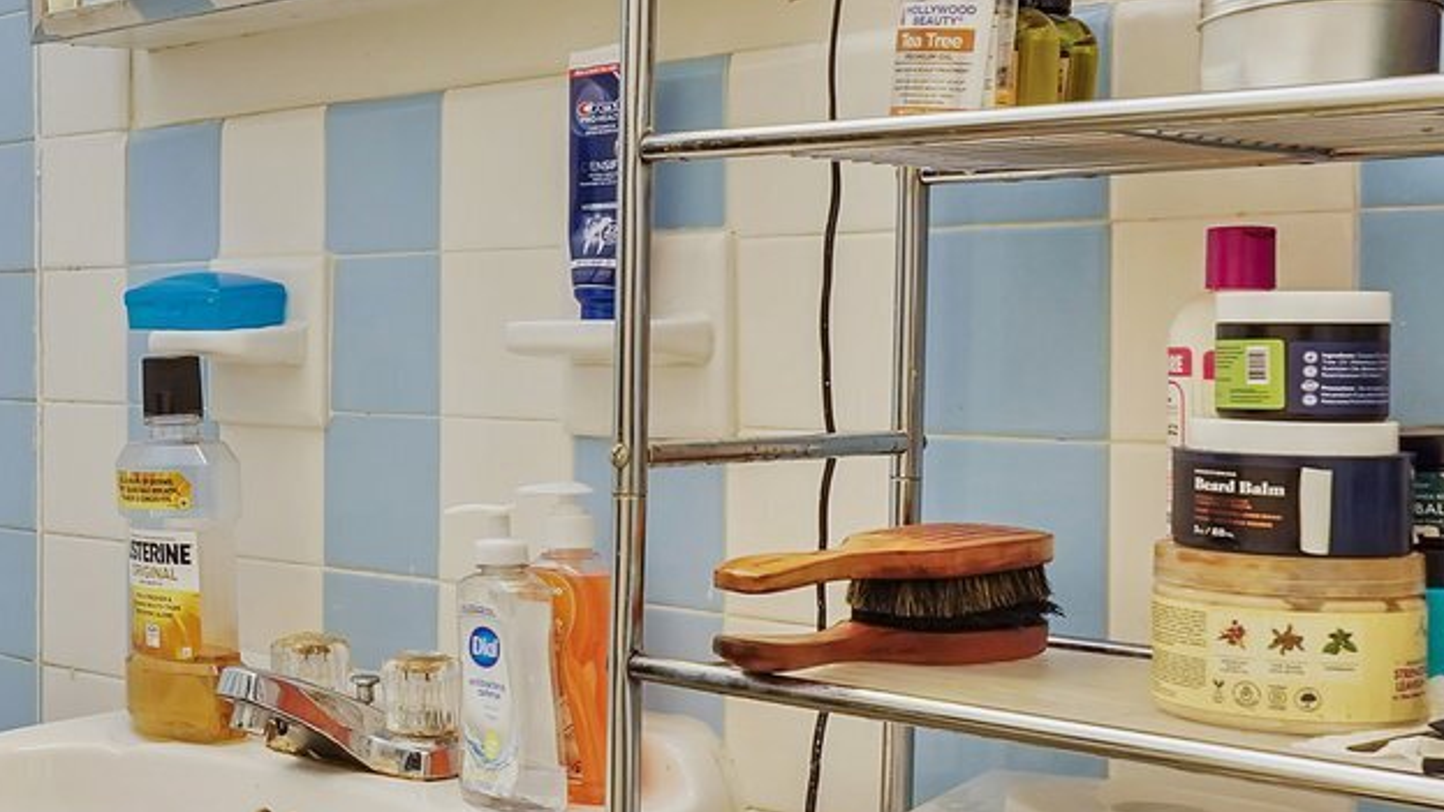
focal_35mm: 55
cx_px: -130
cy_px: 376
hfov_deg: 33.2
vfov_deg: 21.8
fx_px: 2106
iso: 1600
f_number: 9
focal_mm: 16
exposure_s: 1/4
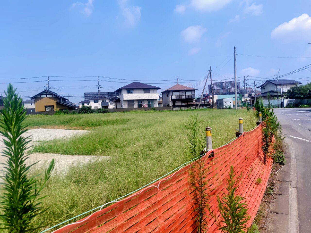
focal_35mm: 23
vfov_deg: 58.9
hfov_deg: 73.9
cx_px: 156
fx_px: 207
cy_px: 116
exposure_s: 1/1697
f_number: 1.9
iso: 50
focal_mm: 5.6
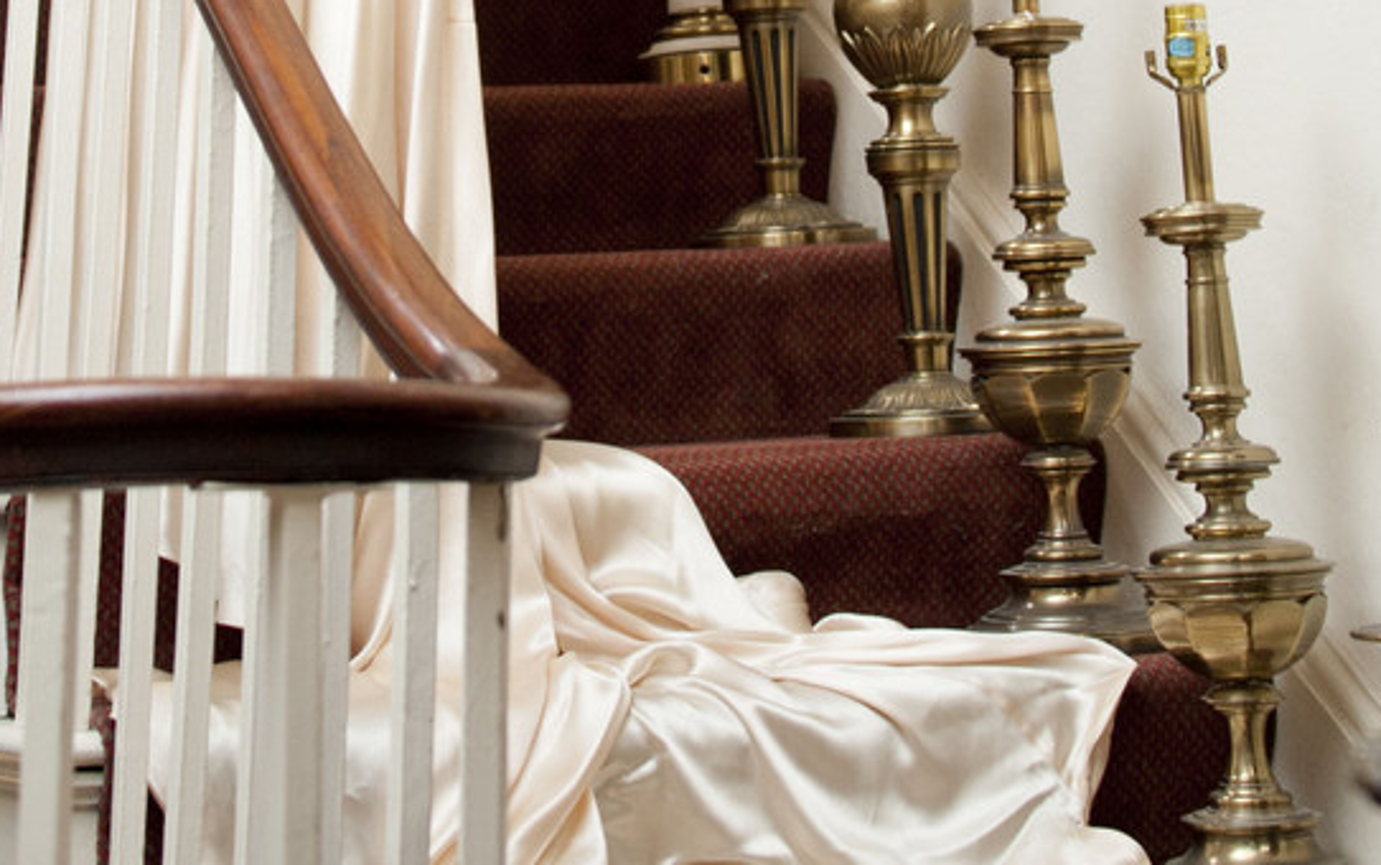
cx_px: 614
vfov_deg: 15.7
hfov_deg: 25.5
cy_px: -92
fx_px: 3050
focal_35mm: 81
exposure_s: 1/160
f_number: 4
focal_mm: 36
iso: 640
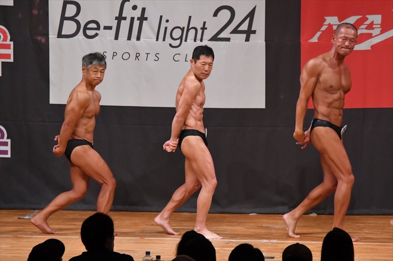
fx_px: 2946
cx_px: 196
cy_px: 130
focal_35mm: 270
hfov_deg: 7.6
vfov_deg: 5.1
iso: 6400
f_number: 5.6
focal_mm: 180
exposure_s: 1/400
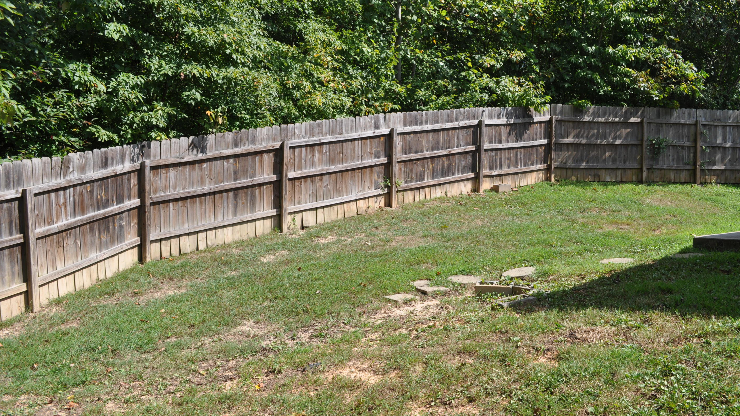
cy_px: 243
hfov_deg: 64.3
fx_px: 589
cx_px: 387
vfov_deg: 38.8
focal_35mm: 30
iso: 200
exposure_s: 1/320
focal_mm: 18
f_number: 9
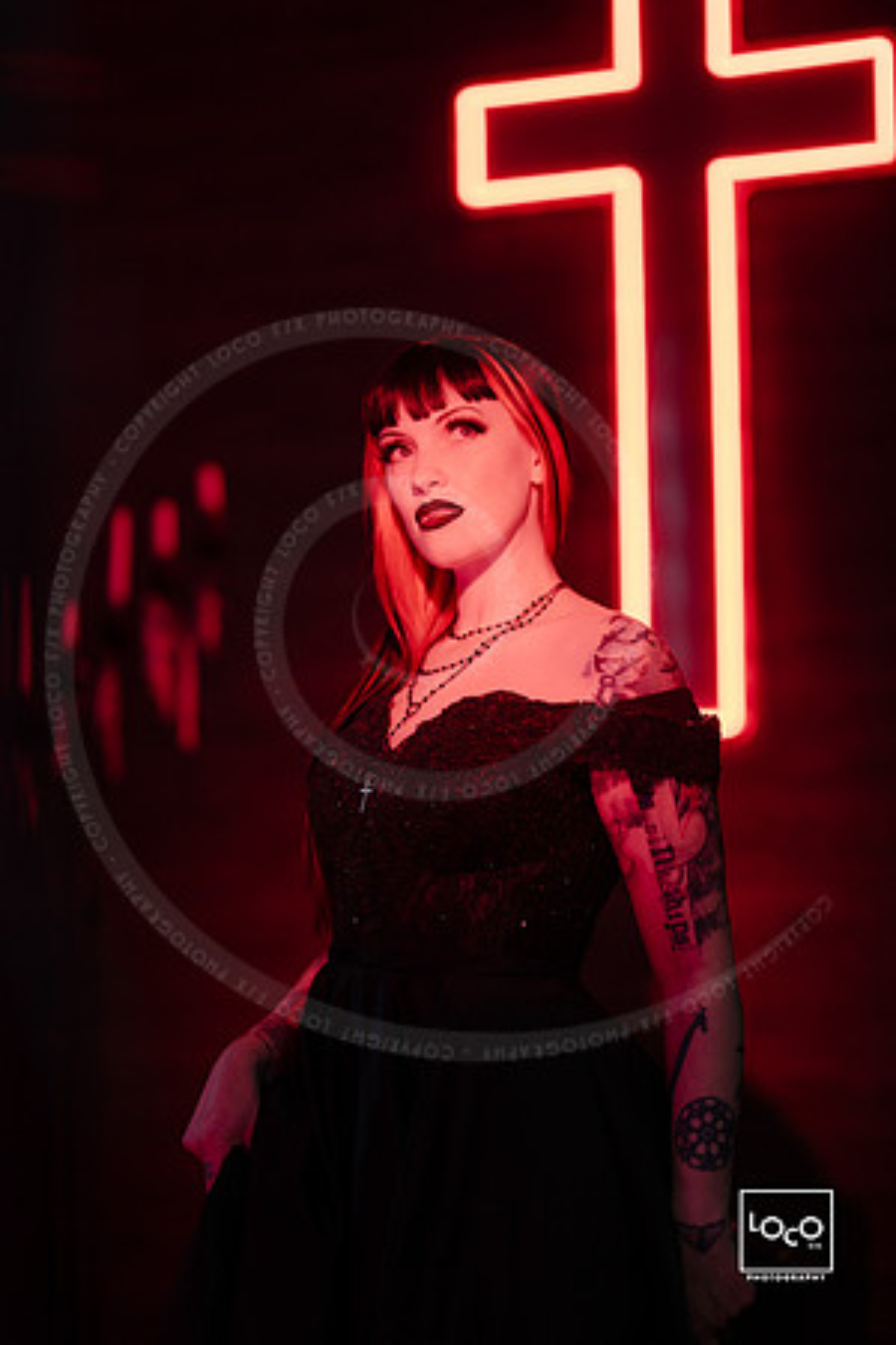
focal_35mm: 85
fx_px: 3173
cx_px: 448
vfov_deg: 23.9
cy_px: 672
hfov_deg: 16.1
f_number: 1.2
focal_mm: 85
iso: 320
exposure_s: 1/320
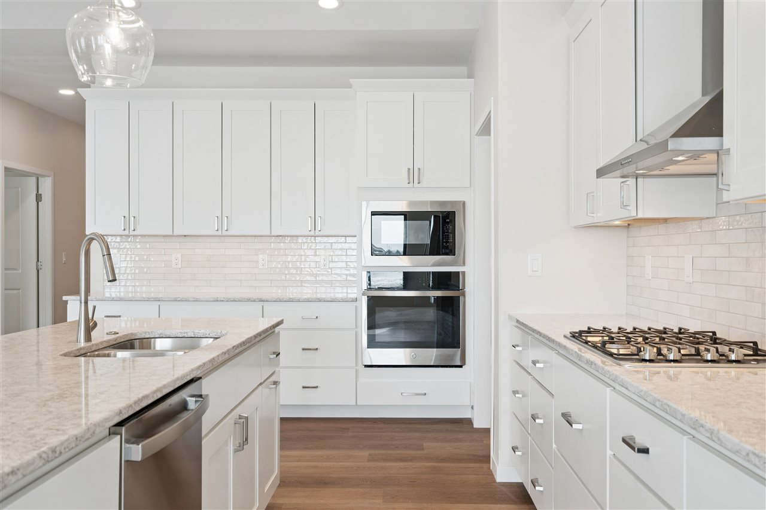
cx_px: 383
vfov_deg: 40.0
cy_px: 255
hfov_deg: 57.2
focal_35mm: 33
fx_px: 702
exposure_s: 1/80
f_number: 8
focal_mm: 33
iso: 400
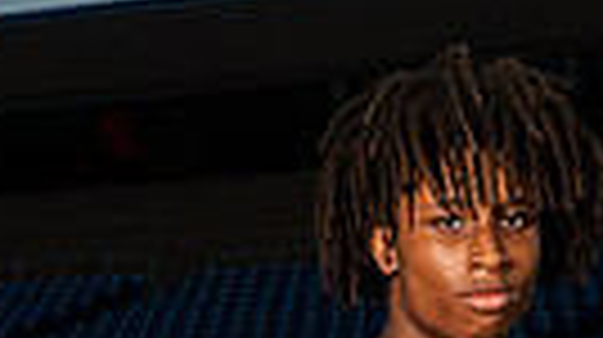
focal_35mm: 194
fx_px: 3098
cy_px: 928
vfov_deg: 5.9
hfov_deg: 11.1
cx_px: 464
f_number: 7.1
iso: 200
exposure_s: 1/320
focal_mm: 55
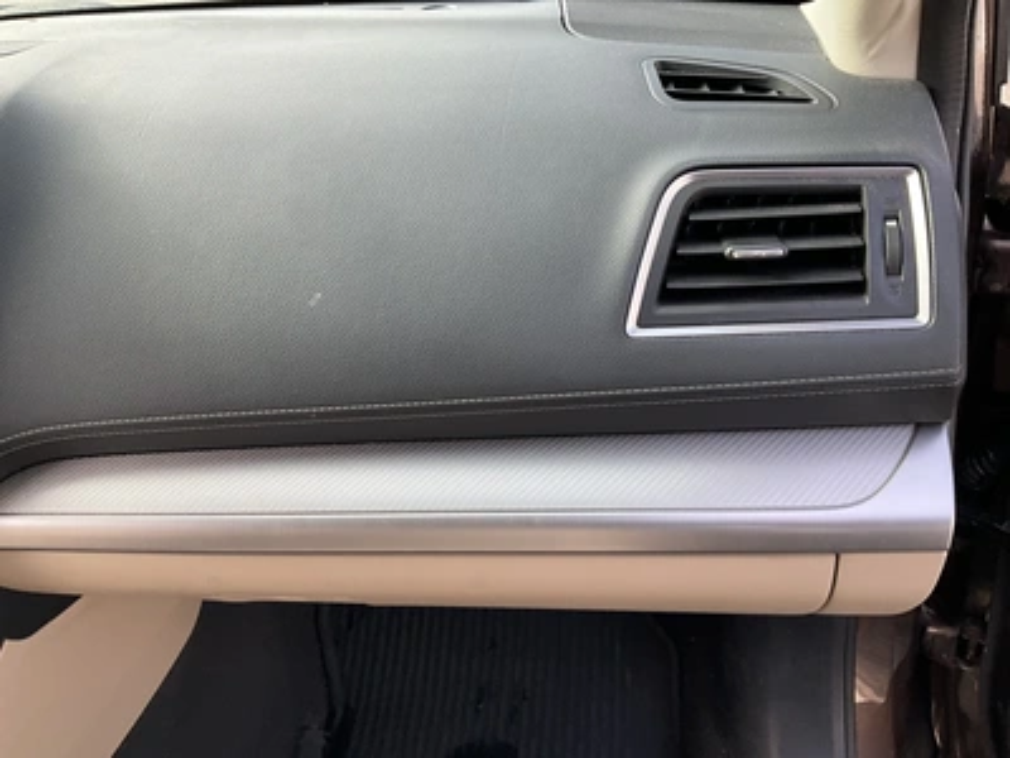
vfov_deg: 48.2
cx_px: 505
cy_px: 379
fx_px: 846
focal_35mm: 29
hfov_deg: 61.7
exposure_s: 1/122
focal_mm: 3
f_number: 1.8
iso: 20
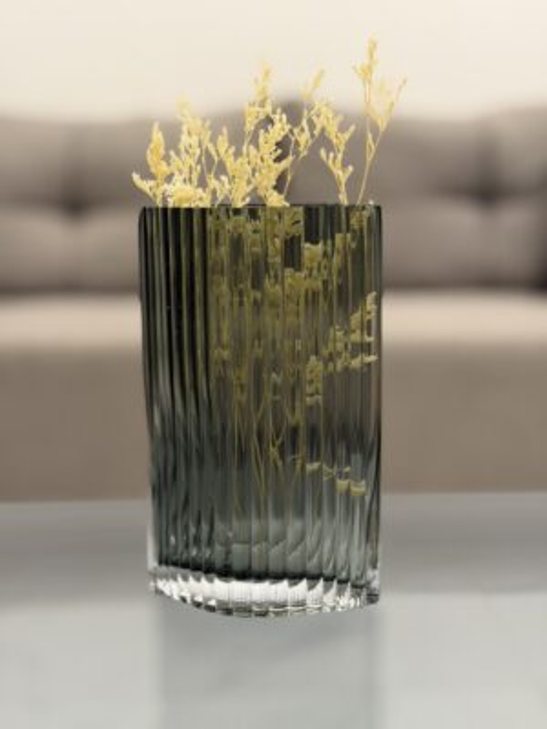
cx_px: 274
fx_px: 1011
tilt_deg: -9.6
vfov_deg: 39.7
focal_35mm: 48
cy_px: 364
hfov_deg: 30.3
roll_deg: -0.3
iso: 160
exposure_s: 1/50
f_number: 1.78
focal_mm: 6.76
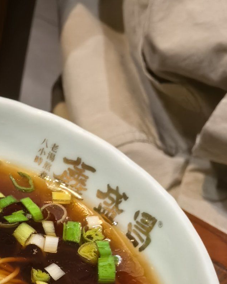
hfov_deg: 13.5
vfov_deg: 16.9
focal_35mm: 108
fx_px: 907
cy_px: 358
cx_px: -107
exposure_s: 1/100
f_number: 2.8
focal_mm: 5.75
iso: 80
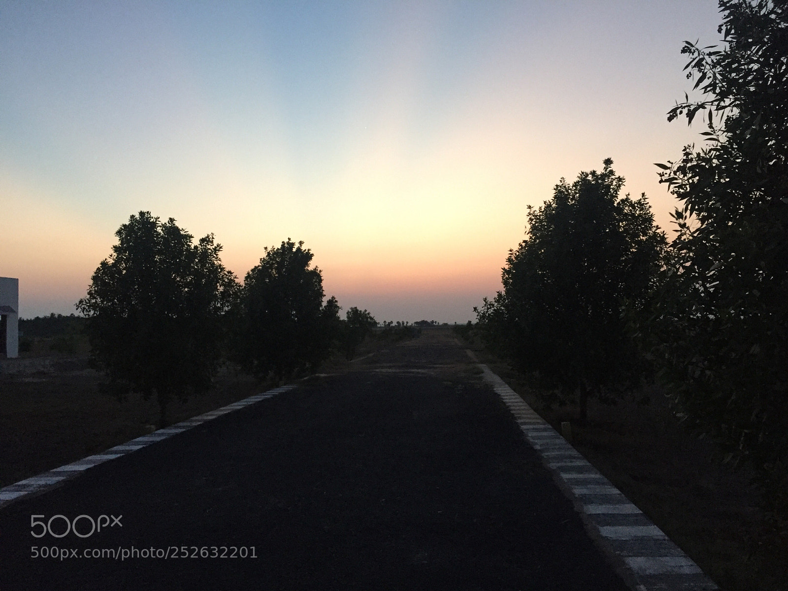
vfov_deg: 48.2
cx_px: 394
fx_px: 660
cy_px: 296
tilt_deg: +3.6
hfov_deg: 61.7
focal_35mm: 29
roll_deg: +0.6
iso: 250
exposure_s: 1/33
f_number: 2.2
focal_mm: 4.15
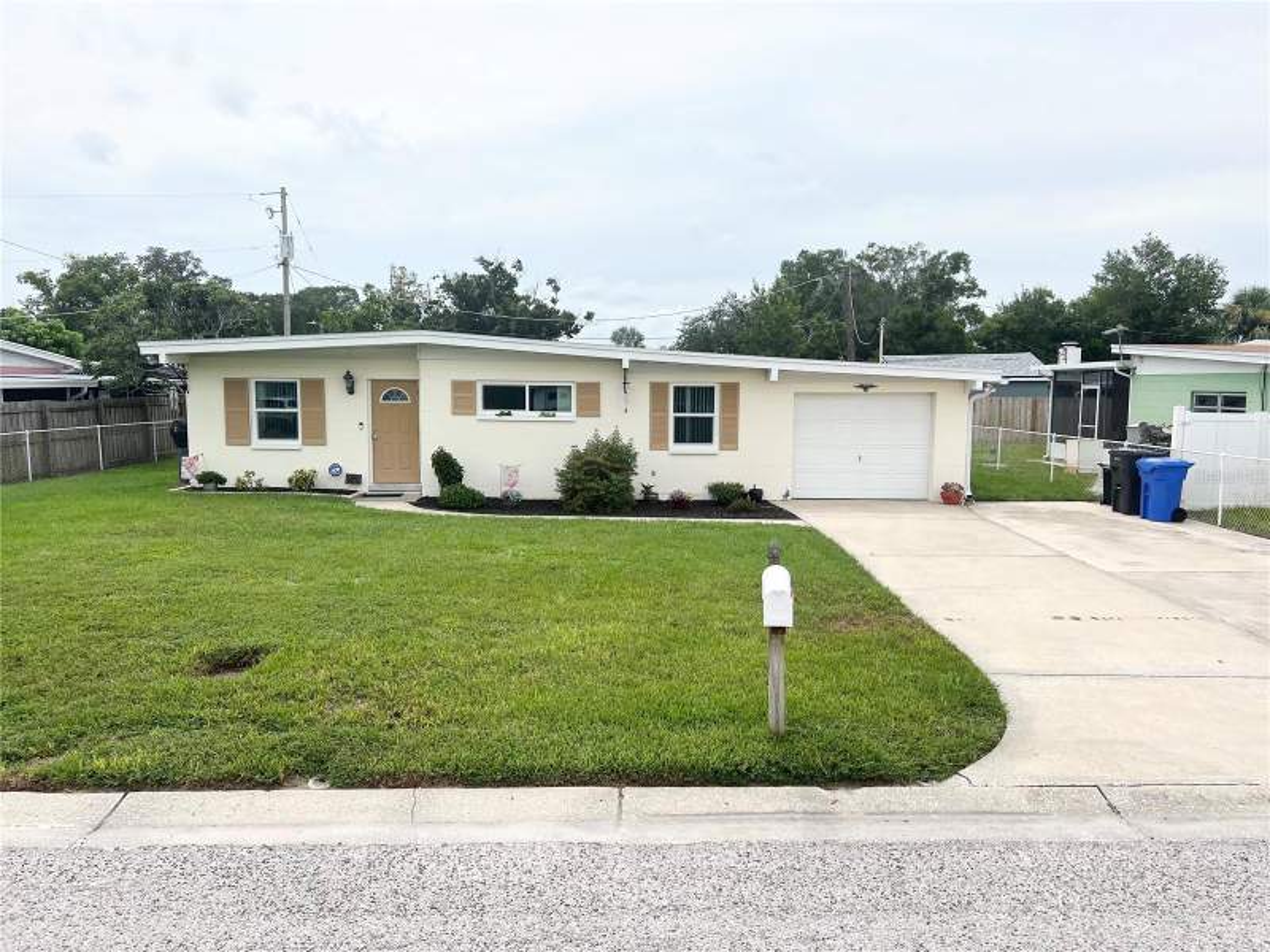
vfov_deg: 53.1
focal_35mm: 26
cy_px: 476
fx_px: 954
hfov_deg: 67.3
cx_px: 635
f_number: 1.5
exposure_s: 1/7463
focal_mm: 5.7
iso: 50
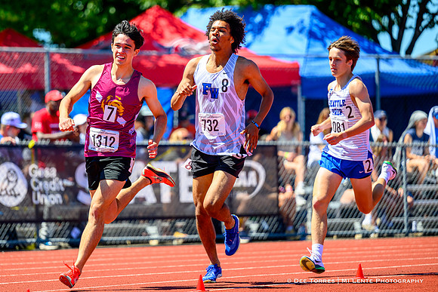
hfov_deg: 9.4
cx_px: 182
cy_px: 117
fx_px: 2674
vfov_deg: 6.3
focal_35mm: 220
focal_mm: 180
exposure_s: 1/1600
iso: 160
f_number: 2.8
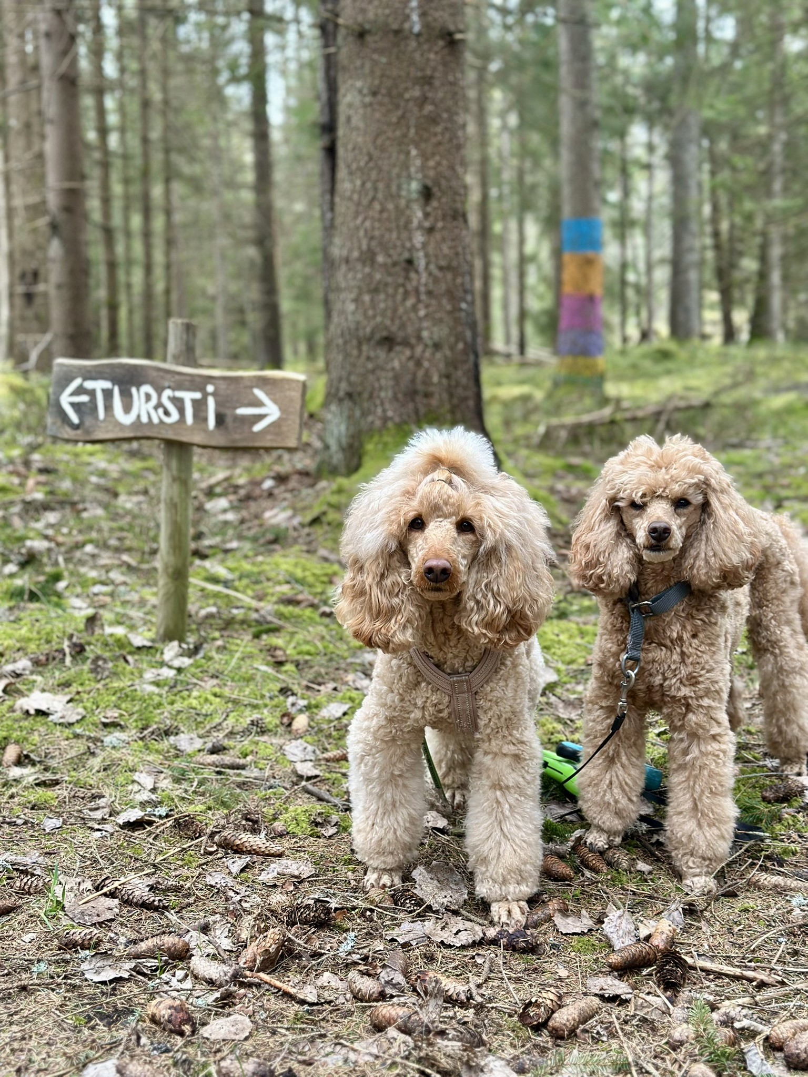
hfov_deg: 30.3
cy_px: 538
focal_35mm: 48
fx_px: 1494
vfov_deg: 39.7
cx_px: 404
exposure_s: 1/172
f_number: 1.78
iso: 100
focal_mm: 6.86
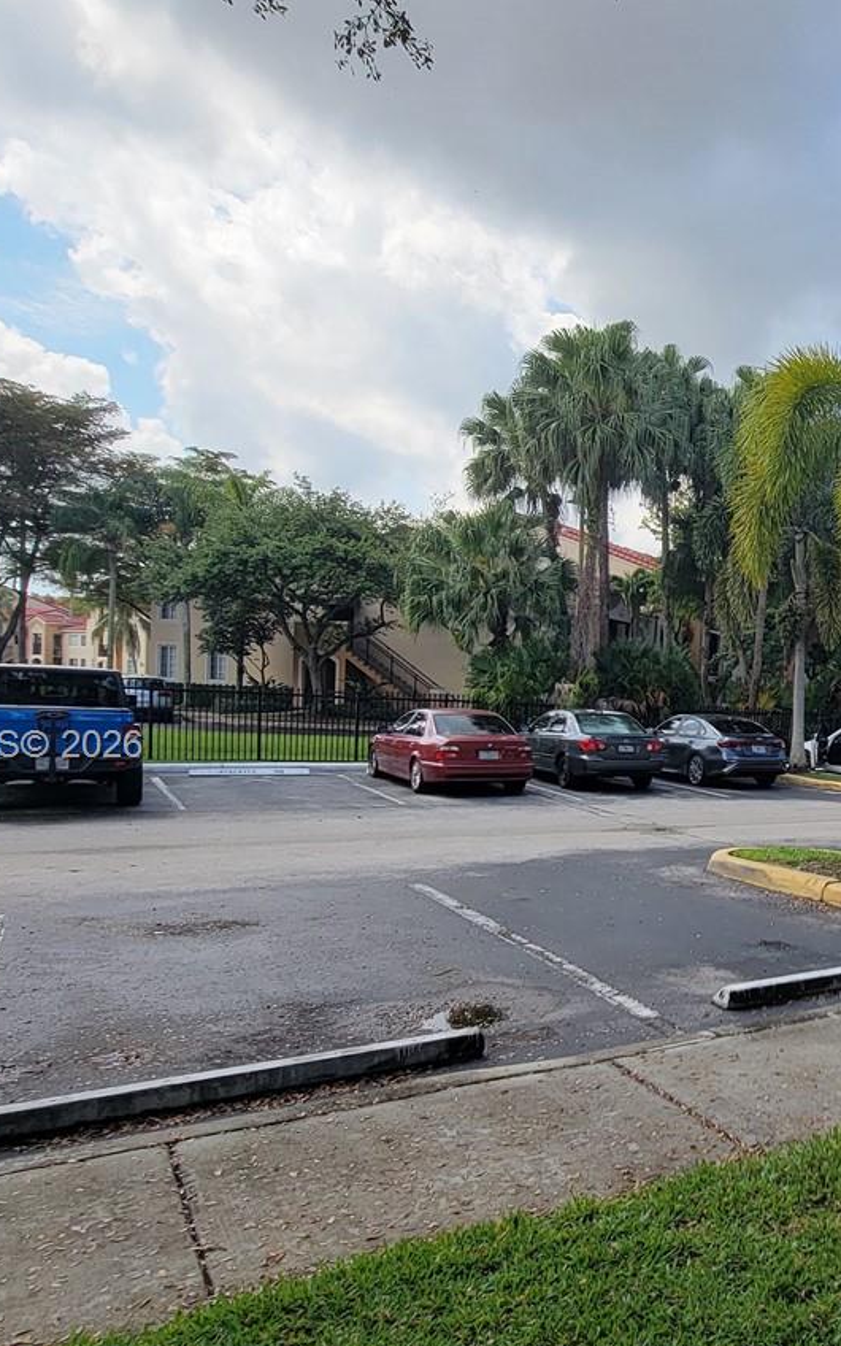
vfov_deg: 70.2
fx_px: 953
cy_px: 748
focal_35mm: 26
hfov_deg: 39.3
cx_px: 919
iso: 50
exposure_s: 1/897
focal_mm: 2.2
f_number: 2.2
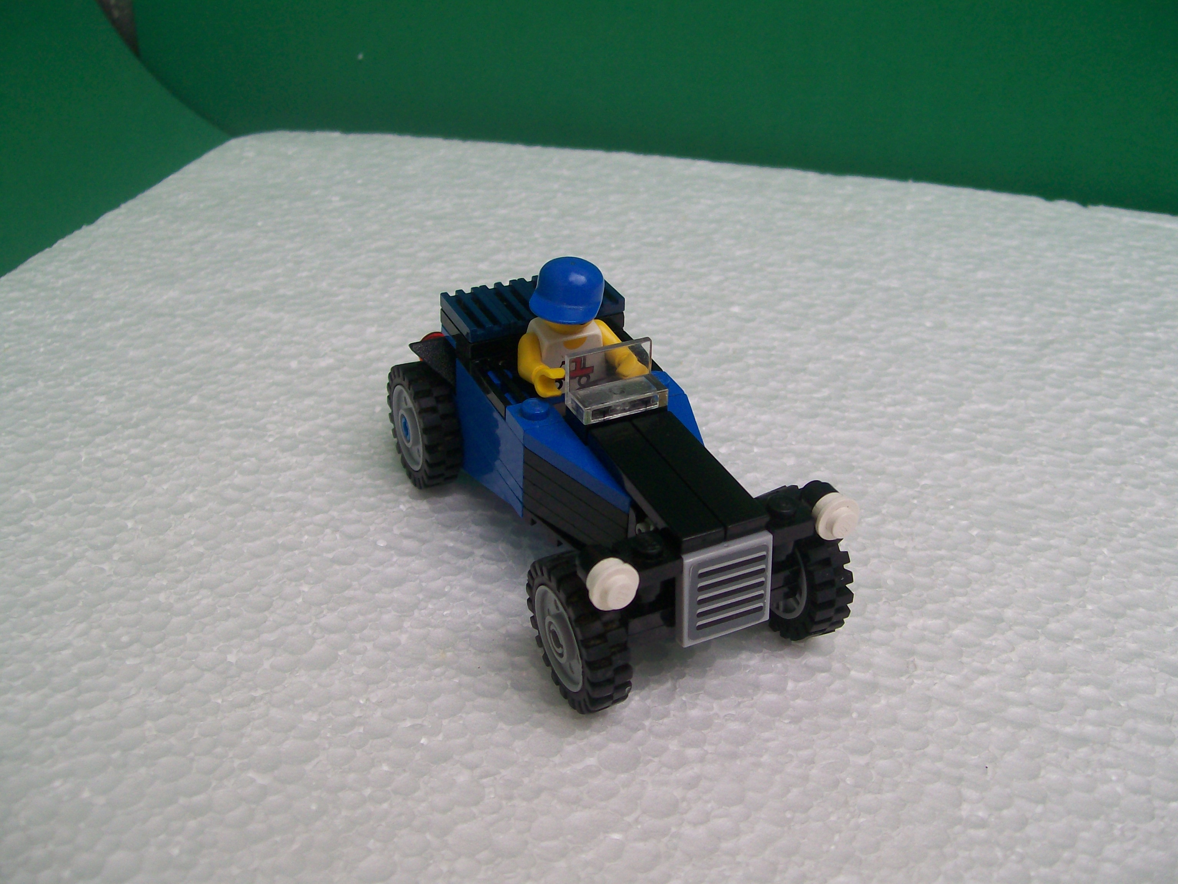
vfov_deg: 39.7
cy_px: 442
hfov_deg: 51.4
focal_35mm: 36
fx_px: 1225
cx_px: 589
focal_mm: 6
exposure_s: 1/466
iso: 80
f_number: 2.7
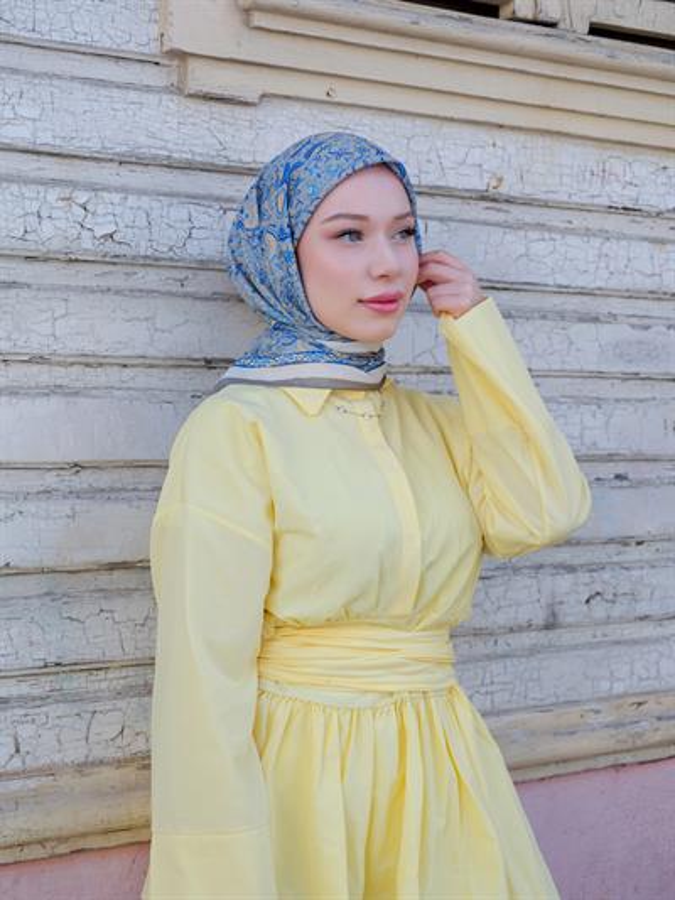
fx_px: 1429
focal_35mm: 55
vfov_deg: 34.9
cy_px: 450
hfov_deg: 26.6
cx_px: 338
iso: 320
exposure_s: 1/170
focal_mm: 70
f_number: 7.1
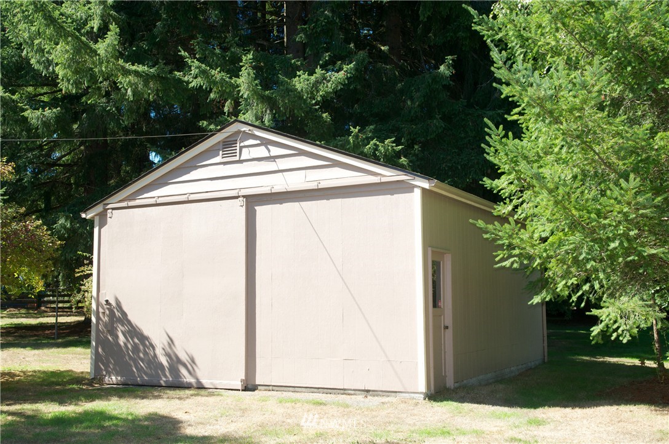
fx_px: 724
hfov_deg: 49.6
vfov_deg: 34.1
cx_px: 334
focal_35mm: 39
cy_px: 222
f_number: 8
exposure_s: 1/160
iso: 320
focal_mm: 26
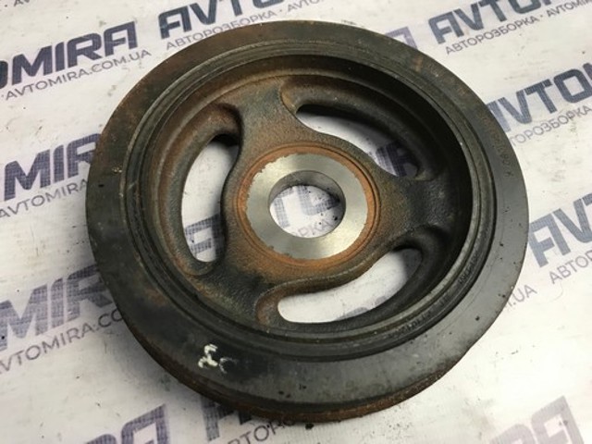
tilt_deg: -63.3
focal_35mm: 28
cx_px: 296
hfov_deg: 63.4
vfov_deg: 49.7
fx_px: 479
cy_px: 222
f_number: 1.8
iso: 40
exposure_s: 1/33
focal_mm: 3.99
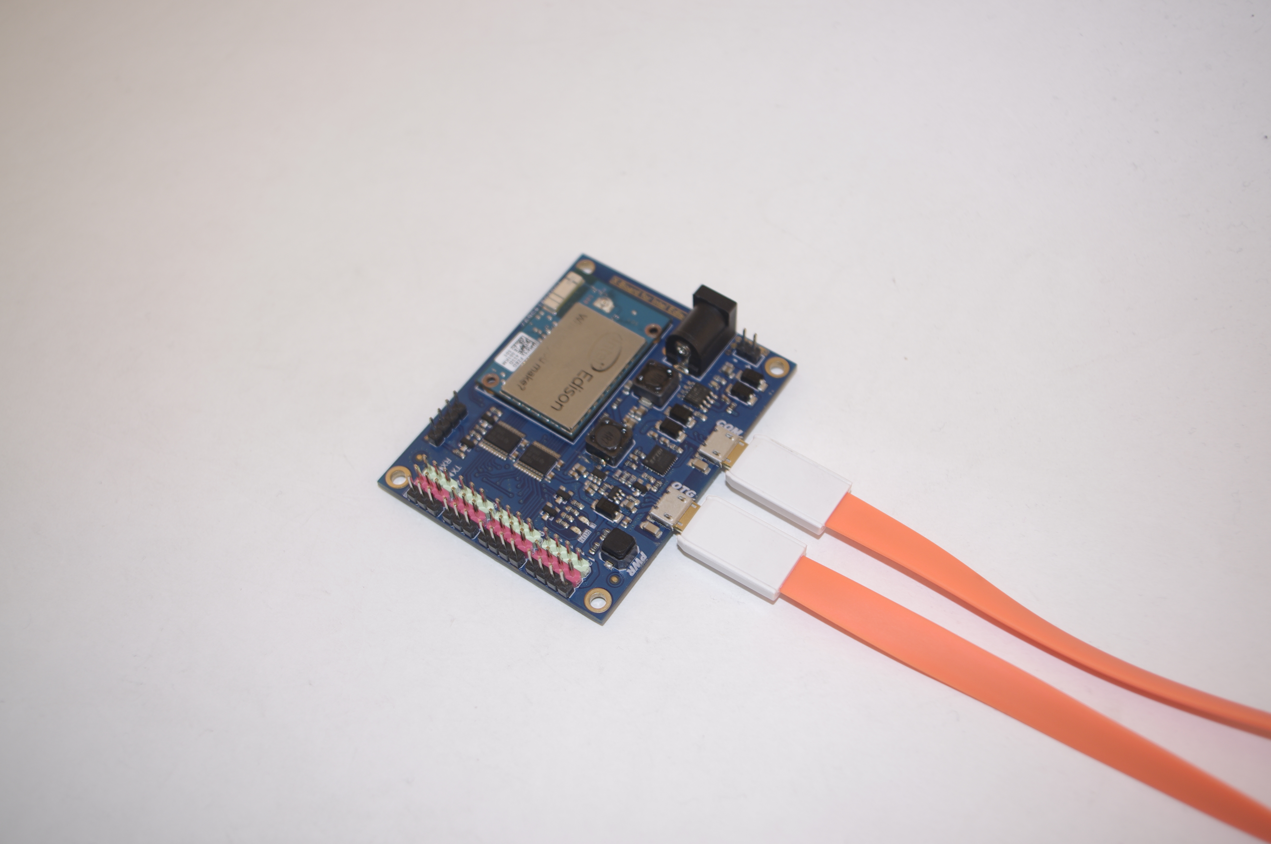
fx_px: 1375
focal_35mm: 39
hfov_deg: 49.6
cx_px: 636
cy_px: 422
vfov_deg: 34.1
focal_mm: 26.25
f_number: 4
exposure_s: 1/25
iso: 100
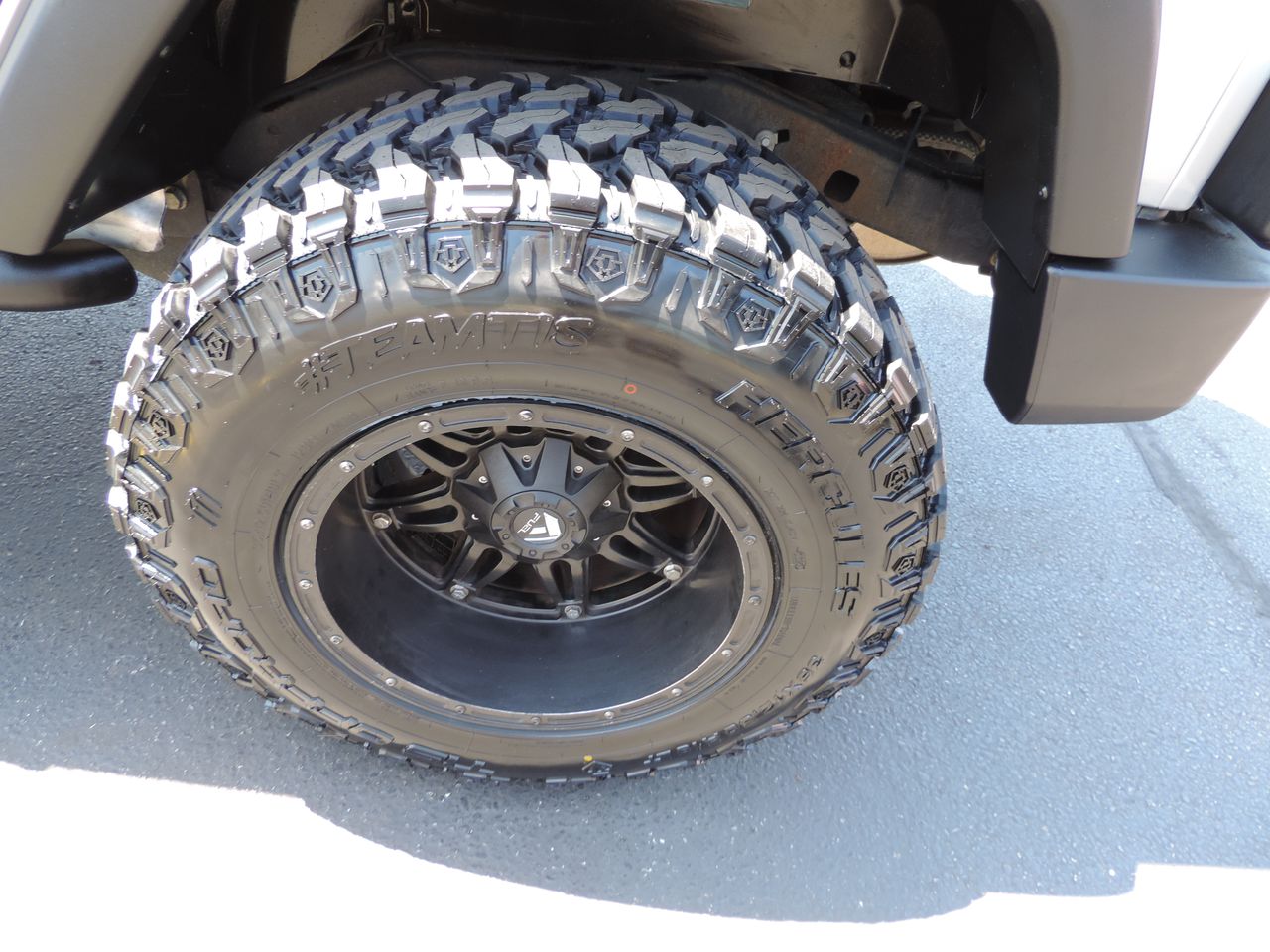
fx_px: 881
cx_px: 635
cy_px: 476
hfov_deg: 71.6
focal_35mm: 24
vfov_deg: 56.8
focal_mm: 4.3
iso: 80
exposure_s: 1/40
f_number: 3
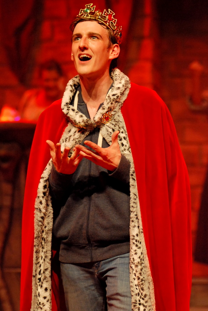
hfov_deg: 8.3
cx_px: 104
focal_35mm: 165
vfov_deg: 12.4
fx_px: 1428
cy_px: 156
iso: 1600
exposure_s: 1/250
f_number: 2.8
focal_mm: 110
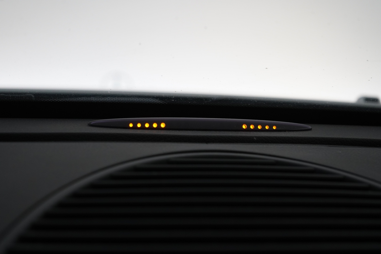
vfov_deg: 22.6
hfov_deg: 33.4
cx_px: 190
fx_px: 635
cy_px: 127
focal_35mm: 60
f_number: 5
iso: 1600
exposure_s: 1/60
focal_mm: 60
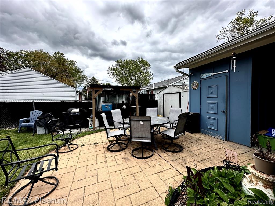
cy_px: 103
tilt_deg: -1.4
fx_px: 111
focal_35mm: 14
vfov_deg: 85.7
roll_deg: +0.7
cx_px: 138
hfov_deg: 102.1
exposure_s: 1/940
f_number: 2.2
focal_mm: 2.22
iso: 50
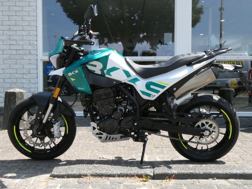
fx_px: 364
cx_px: 126
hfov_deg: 38.2
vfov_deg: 29.1
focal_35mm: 50
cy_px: 94
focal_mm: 9
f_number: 6.3
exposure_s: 1/1000
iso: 800
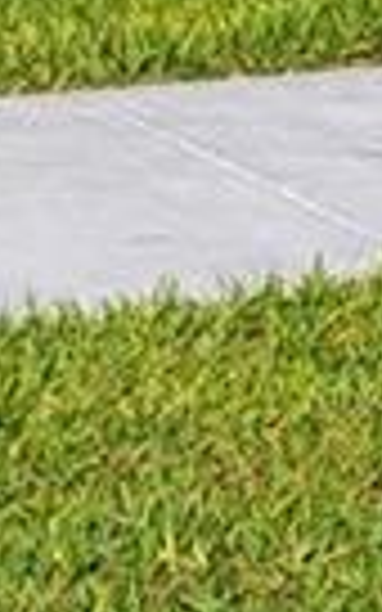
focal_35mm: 335
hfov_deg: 3.9
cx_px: 324
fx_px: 5580
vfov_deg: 5.9
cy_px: -1148
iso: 100
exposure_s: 1/1600
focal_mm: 28
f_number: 9
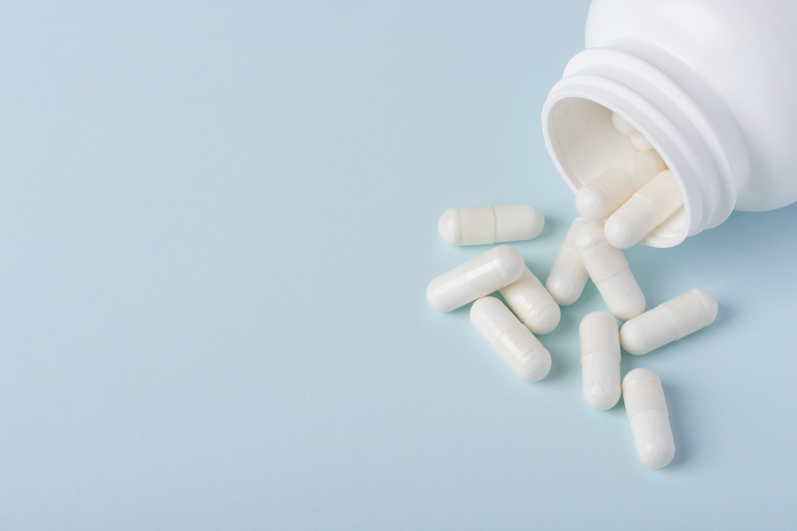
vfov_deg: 13.0
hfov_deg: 19.5
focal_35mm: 105
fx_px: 2325
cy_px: 266
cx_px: 398
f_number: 14
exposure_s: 1/160
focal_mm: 105
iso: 100
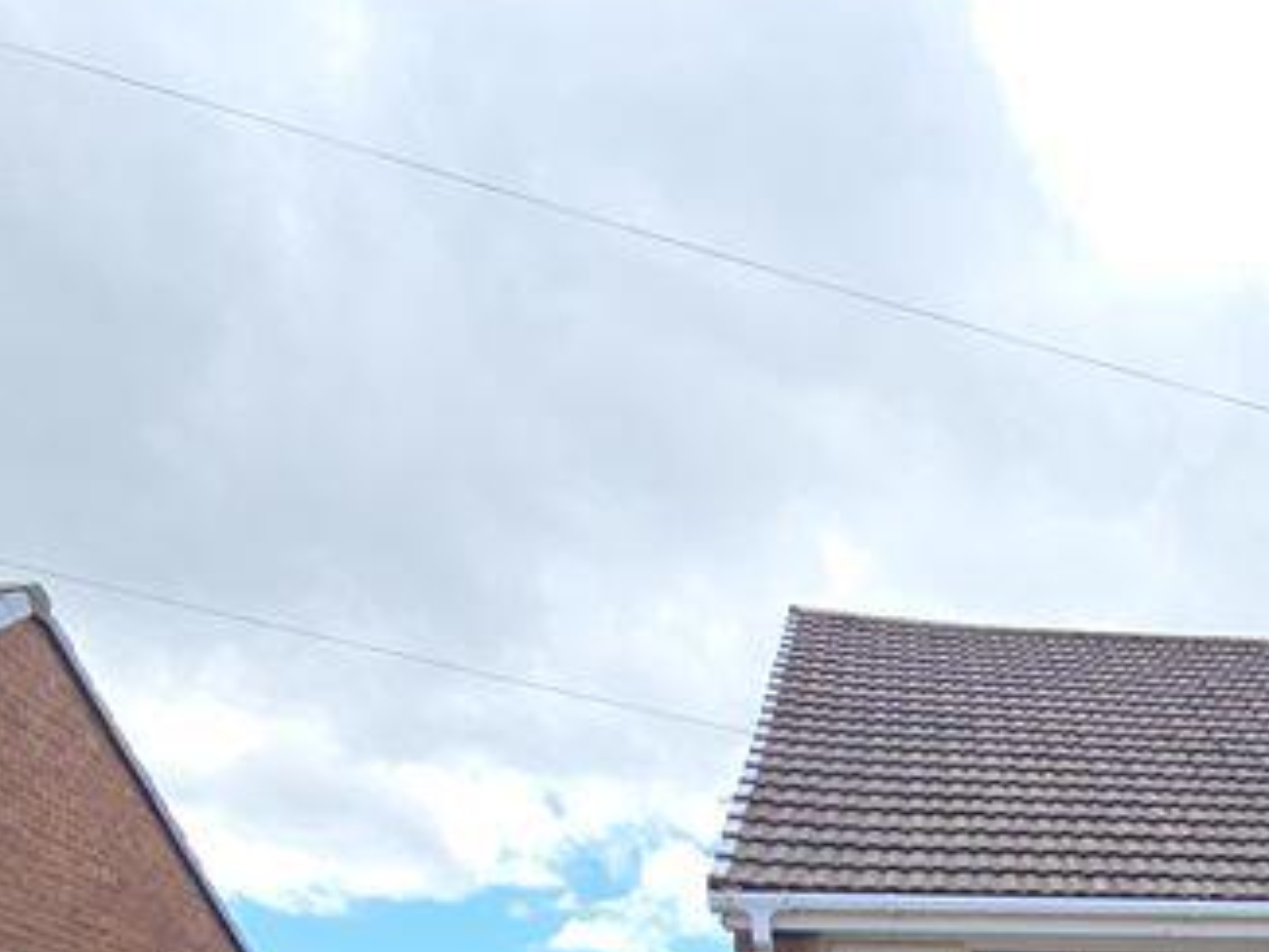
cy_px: 1385
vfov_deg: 26.6
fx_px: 1504
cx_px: 1277
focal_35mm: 41
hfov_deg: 40.0
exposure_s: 1/1339
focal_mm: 2.2
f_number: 2.2
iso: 50
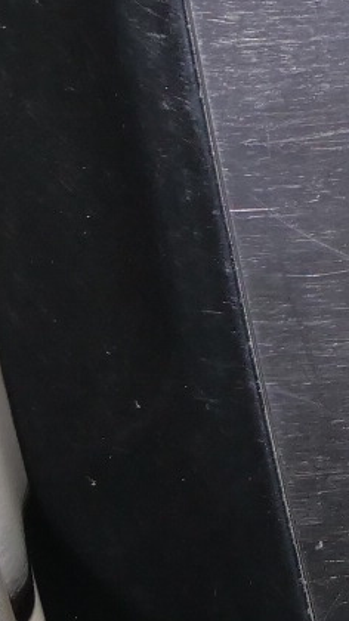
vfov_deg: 8.7
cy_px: -182
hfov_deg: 4.6
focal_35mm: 245
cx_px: 1319
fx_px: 4034
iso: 800
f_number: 5.6
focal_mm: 18
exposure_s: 1/30
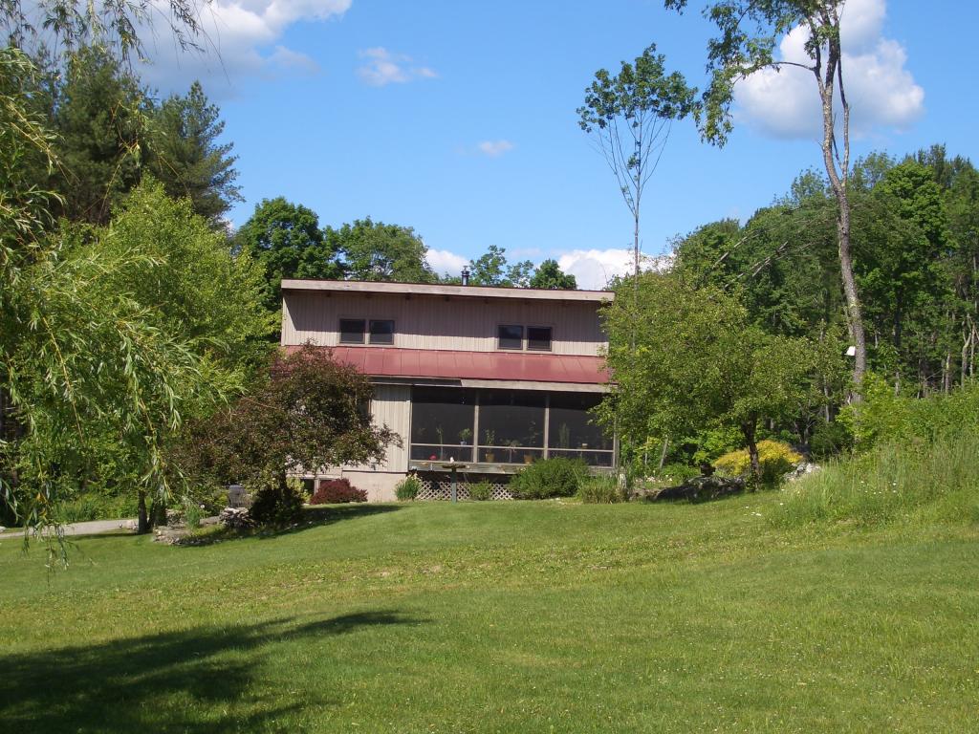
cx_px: 490
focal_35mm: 62
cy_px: 367
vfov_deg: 23.7
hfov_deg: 31.2
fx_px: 1753
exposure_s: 1/250
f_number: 5.6
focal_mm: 10.2
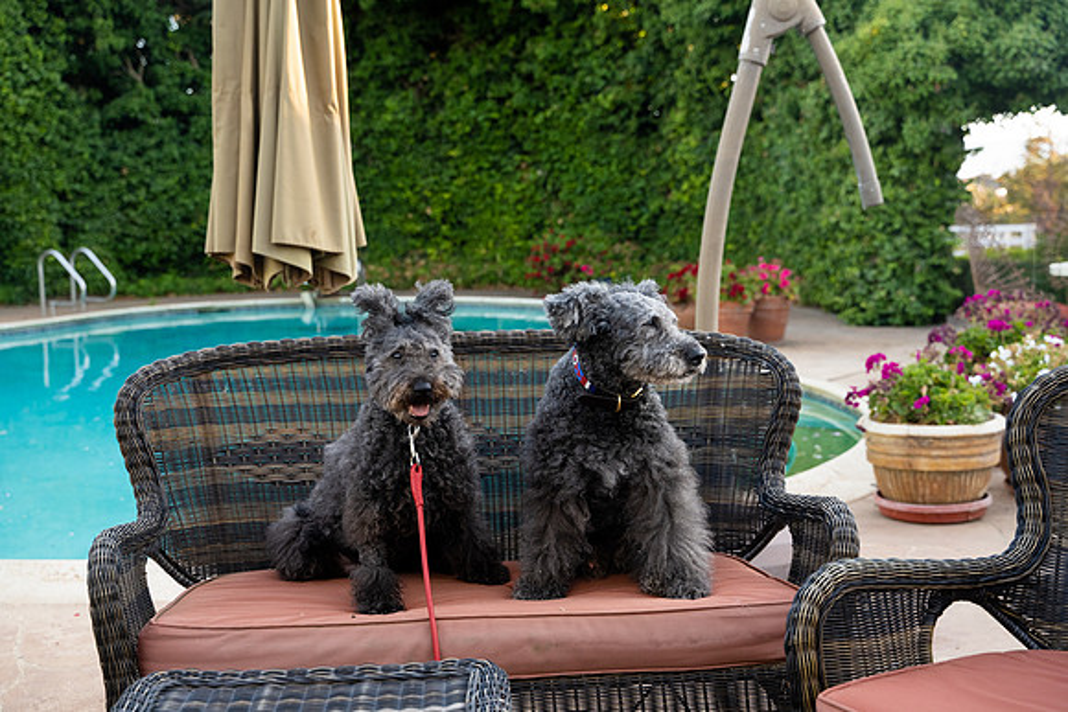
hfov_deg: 45.4
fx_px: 1276
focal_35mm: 43
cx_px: 534
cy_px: 356
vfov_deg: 31.2
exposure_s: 1/320
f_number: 4
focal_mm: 43
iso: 800
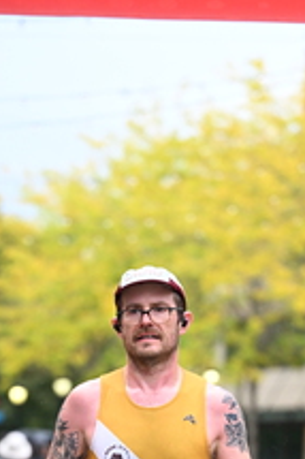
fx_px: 3131
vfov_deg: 8.3
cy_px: 529
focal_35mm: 246
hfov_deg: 5.6
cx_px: 150
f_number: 2.8
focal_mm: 96
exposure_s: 1/2000
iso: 1250
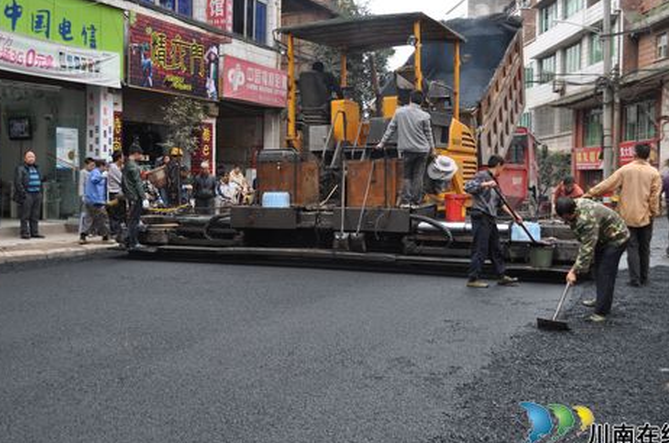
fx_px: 723
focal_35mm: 39
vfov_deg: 34.1
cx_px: 340
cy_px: 226
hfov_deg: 49.6
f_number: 5.6
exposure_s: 1/100
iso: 400
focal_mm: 24
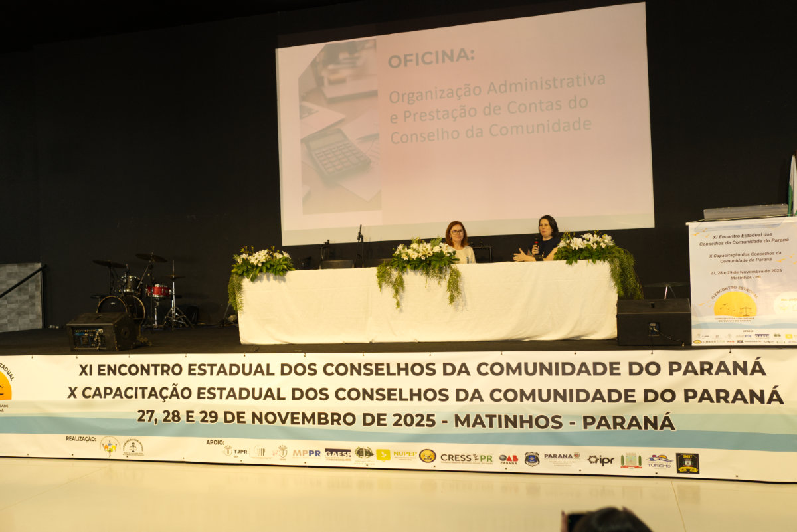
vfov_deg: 37.9
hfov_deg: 54.4
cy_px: 266
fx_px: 775
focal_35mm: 35
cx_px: 398
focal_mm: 35
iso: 2000
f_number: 2.8
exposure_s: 1/80
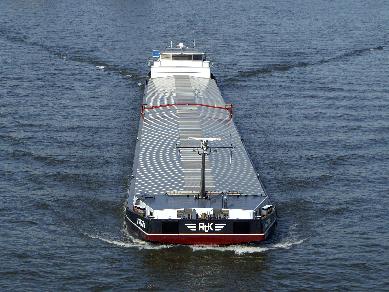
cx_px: 196
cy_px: 146
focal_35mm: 114
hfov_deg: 17.3
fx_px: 1281
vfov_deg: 13.0
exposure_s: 1/250
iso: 100
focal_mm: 70
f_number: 11
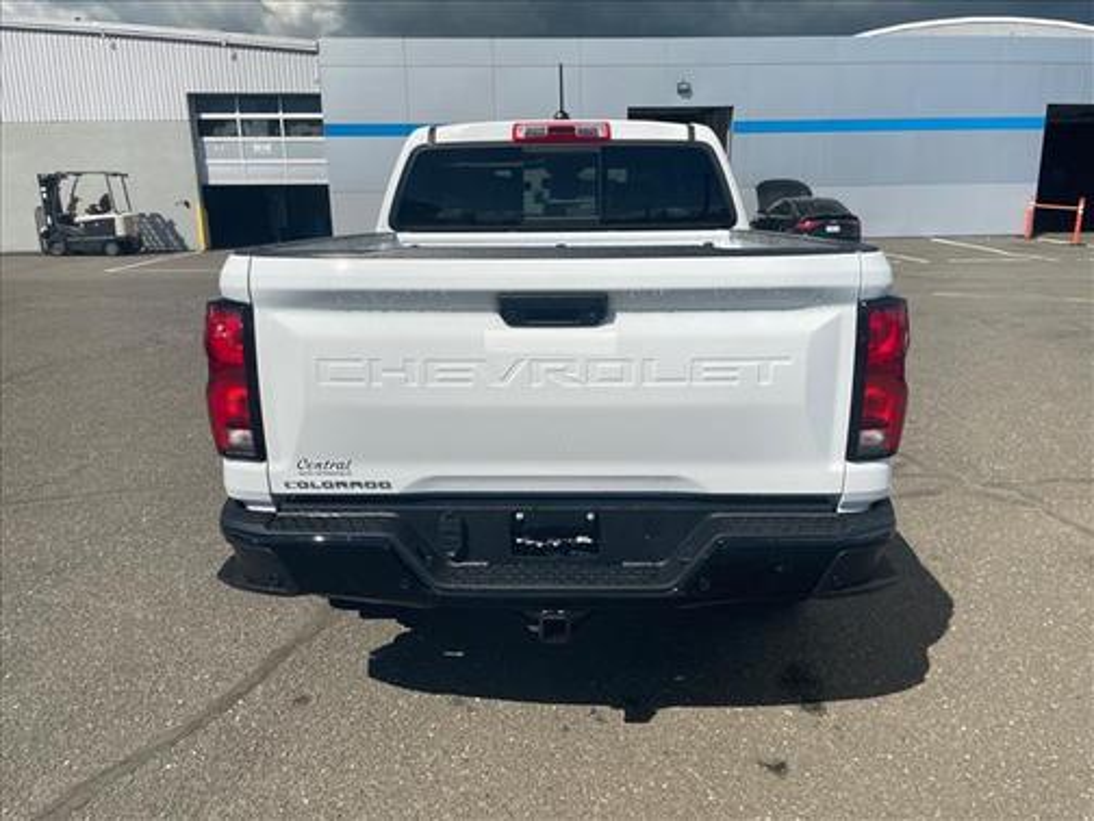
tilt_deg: -14.8
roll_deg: +1.1
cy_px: 410
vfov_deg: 53.1
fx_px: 822
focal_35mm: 26
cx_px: 547
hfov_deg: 67.3
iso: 32
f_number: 1.6
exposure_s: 1/3205
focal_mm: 4.2
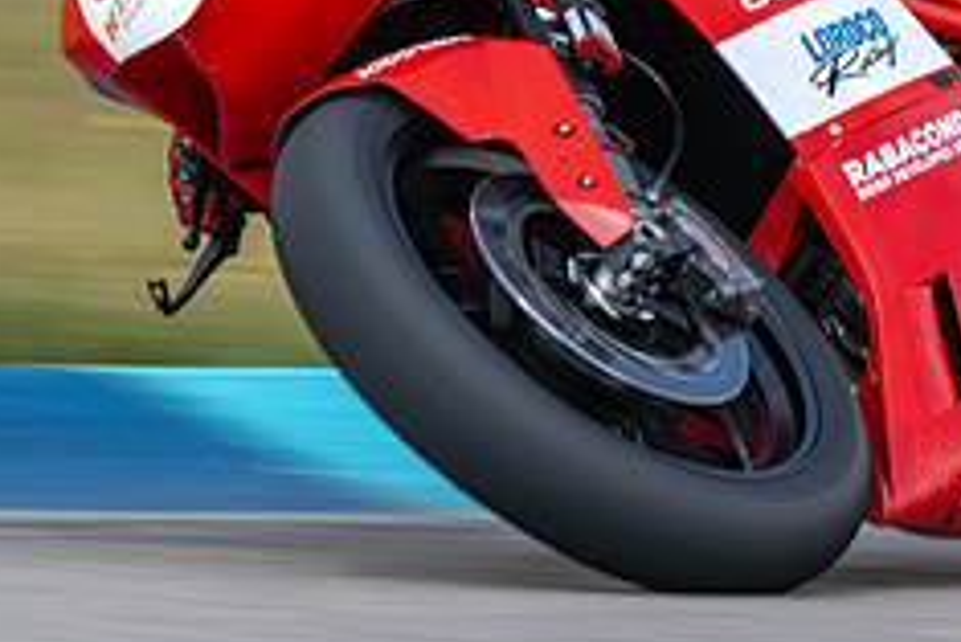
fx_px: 39477
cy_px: 121
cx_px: 891
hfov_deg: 1.4
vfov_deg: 0.9
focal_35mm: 1478
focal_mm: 600
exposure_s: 1/160
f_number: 16
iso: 360
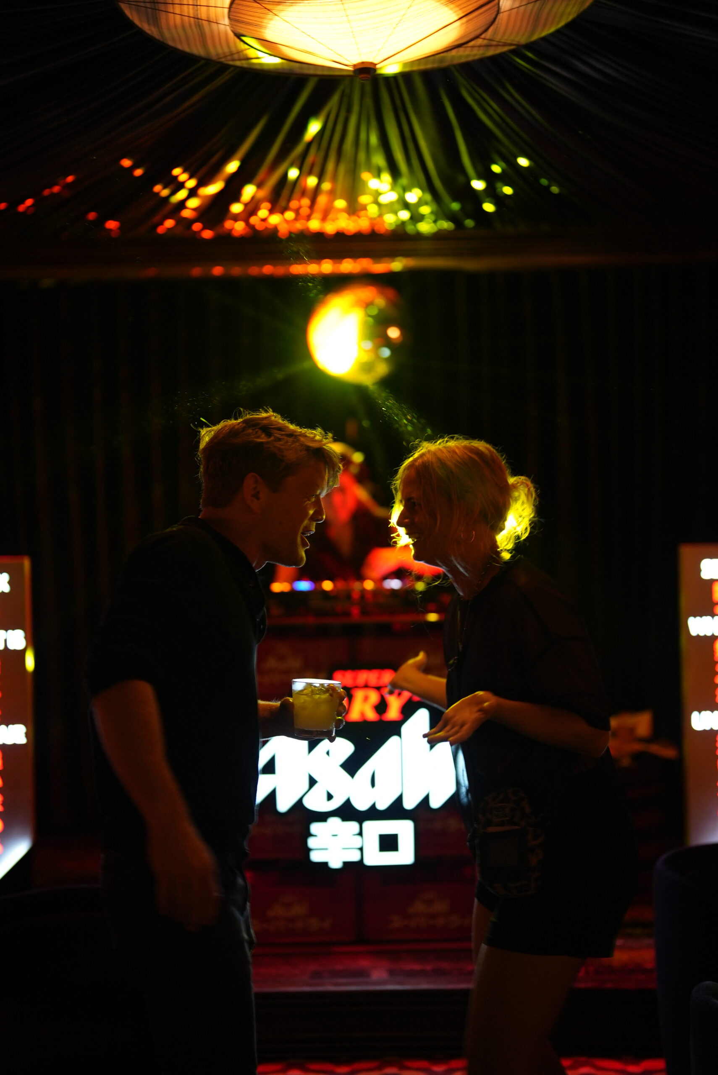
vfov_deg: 39.6
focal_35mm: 50
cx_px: 359
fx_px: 1494
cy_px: 538
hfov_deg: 27.0
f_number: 1.2
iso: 800
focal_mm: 50
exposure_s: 1/50
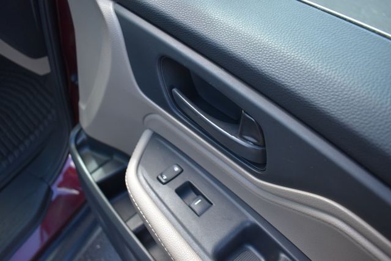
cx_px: 196
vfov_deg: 48.0
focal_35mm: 27
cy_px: 130
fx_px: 293
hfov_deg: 67.4
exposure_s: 1/250
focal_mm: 18
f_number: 4
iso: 400
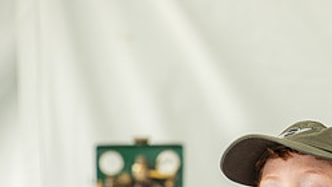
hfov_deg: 4.3
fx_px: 4454
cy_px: 161
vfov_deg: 2.4
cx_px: 377
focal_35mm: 506
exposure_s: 1/250
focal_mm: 200
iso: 500
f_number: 5.6
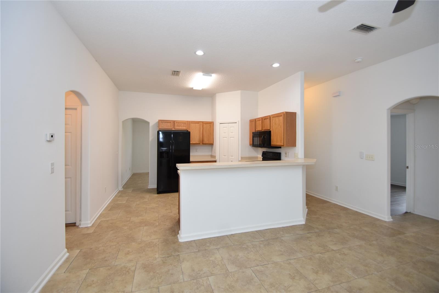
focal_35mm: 15
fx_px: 183
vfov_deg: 77.3
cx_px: 220
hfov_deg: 100.4
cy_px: 146
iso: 250
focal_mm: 10
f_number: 4
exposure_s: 1/60
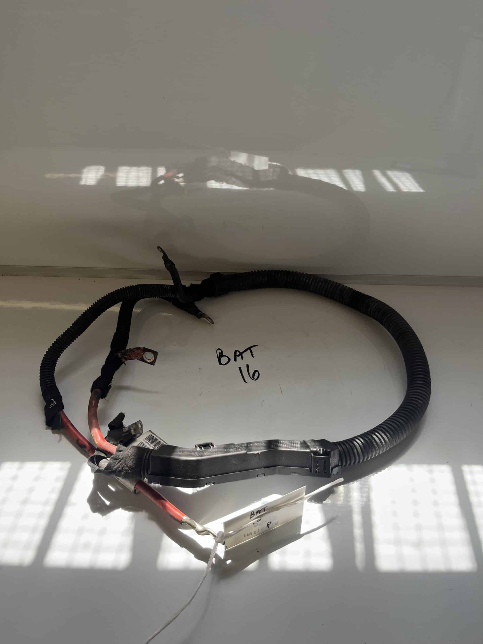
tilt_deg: -42.5
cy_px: 322
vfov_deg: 67.3
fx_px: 484
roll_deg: -2.0
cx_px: 242
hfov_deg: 53.1
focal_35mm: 26
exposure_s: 1/412
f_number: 1.6
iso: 50
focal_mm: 5.1
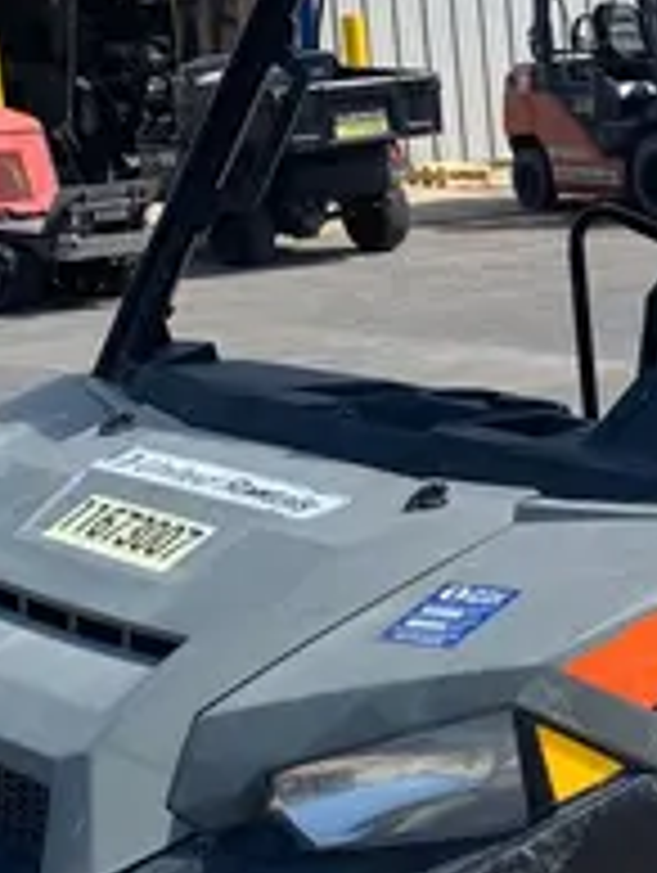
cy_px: 614
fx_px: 2475
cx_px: 873
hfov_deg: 14.4
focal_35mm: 98
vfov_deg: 19.9
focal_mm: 4.25
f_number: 1.8
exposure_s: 1/1468
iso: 25
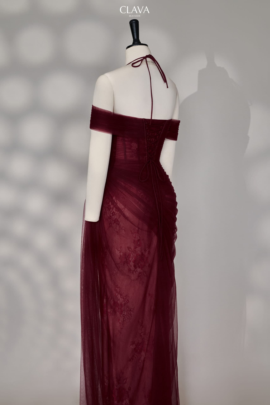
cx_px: 135
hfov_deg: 27.0
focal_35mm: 50
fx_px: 562
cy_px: 202
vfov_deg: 39.6
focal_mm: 50
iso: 1000
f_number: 5
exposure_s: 1/125
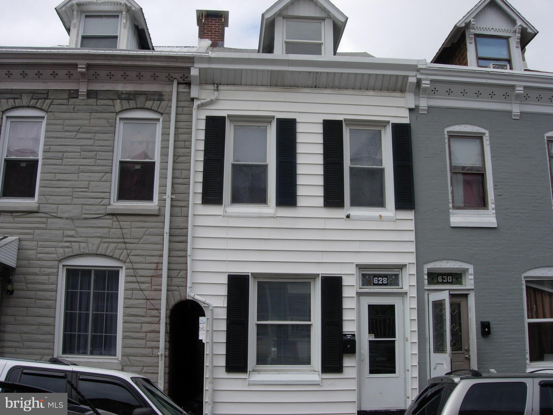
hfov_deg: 49.0
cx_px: 276
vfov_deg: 37.7
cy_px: 208
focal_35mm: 38
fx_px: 607
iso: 64
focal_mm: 7.8
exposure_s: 1/627
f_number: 4.8
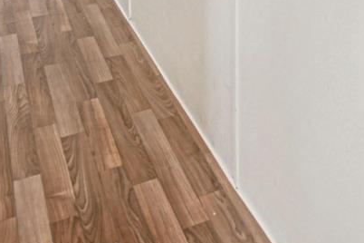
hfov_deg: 32.5
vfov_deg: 19.4
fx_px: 566
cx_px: 371
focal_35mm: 56
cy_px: -168
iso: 100
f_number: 4
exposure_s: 1/60
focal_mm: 10
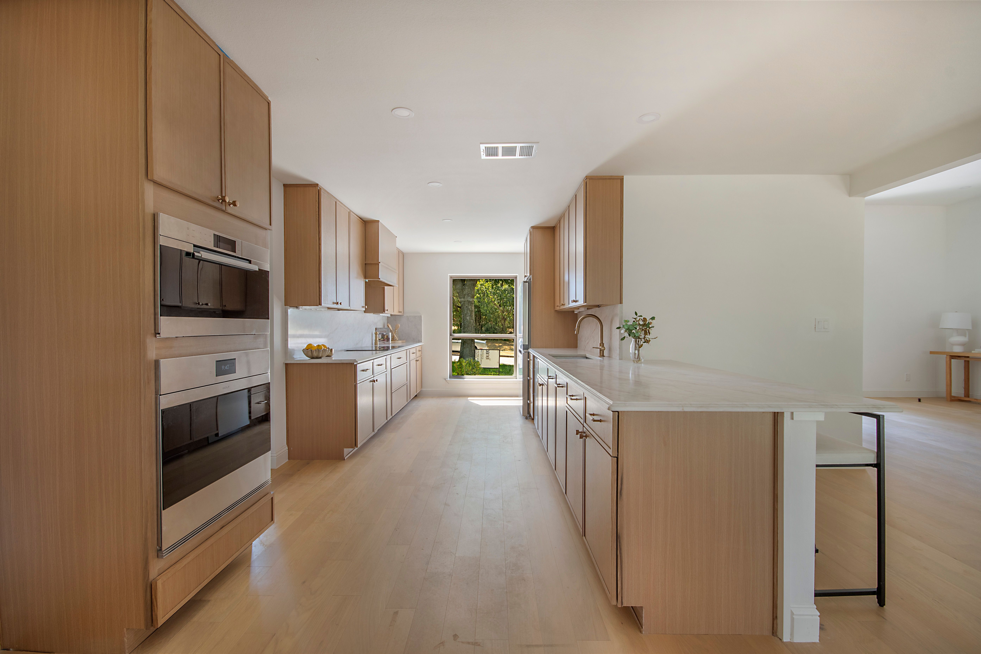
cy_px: 327
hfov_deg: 100.4
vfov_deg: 77.3
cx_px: 490
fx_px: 409
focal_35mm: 15
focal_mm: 10
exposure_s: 1/50
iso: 100
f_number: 8
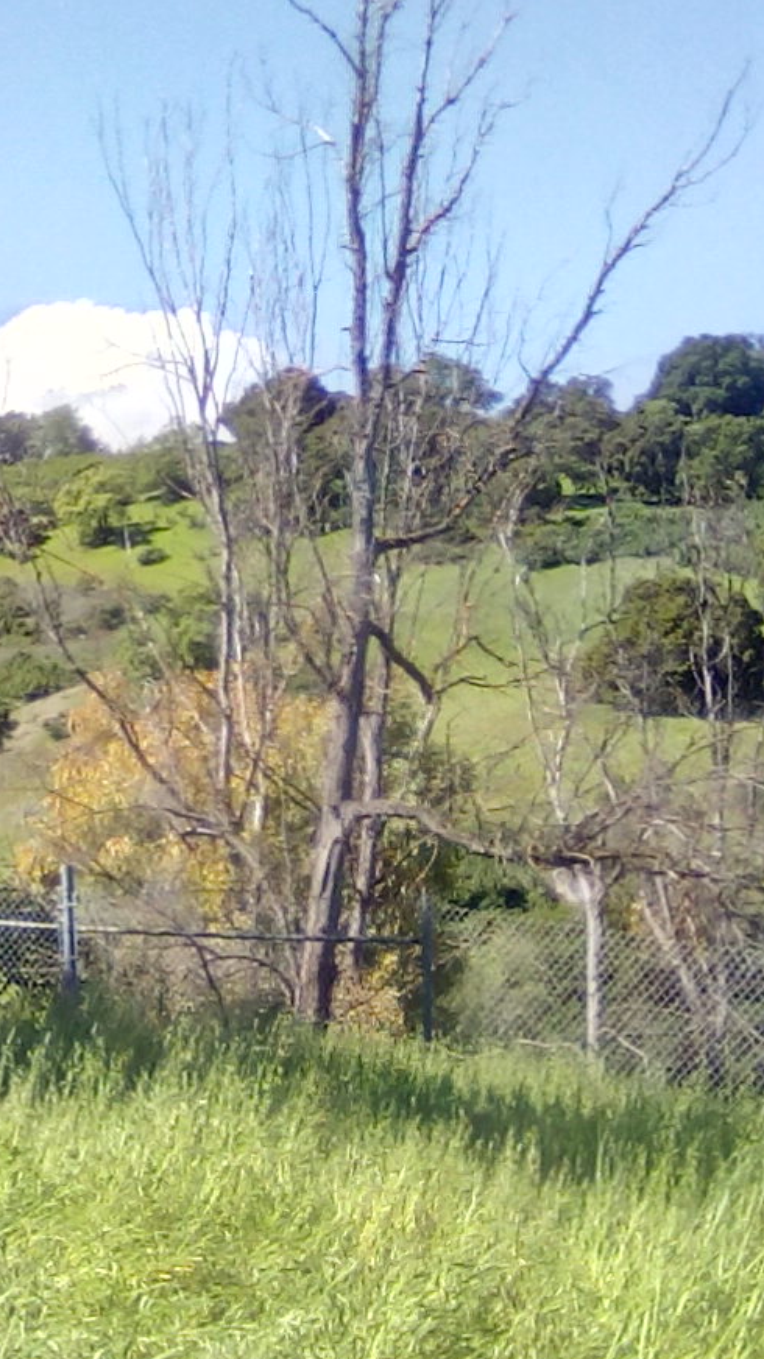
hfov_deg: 17.2
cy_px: 734
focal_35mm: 70
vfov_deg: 30.1
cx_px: 370
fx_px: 2523
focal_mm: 2.9
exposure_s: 1/937
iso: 57
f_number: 2.8
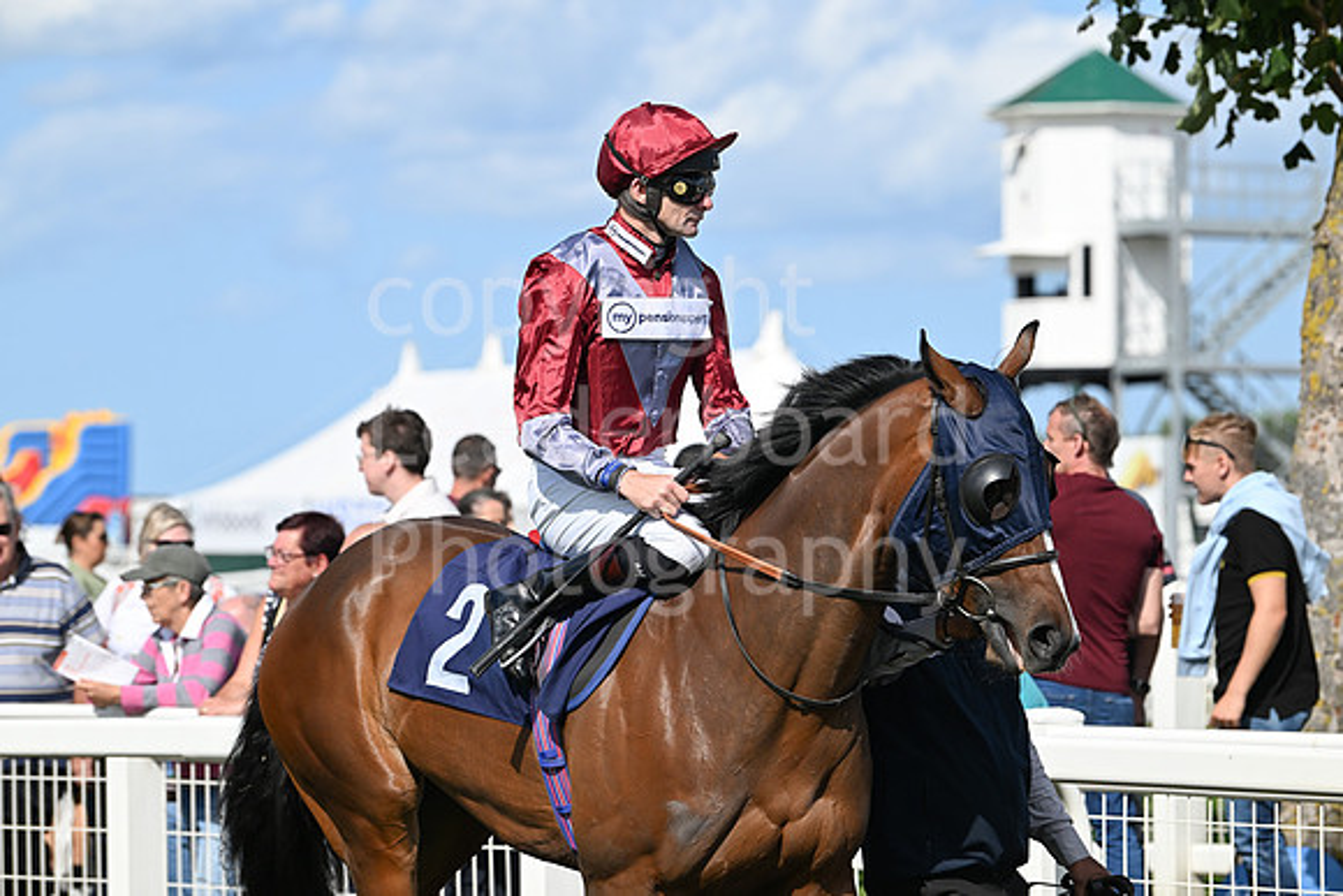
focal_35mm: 170
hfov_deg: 12.1
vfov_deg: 8.1
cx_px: 672
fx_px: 6343
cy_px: 448
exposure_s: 1/3200
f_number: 5.6
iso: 500
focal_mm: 170
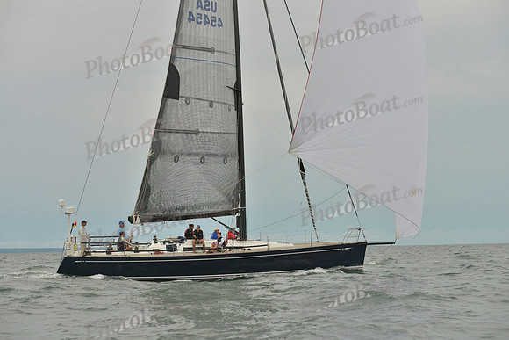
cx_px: 254
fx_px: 990
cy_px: 170
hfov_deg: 28.8
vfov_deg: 19.5
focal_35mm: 70
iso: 400
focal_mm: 70
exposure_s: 1/1250
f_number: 7.1
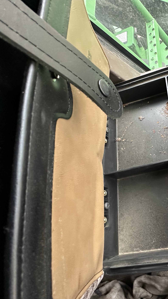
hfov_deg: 41.9
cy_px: 152
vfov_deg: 81.2
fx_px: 174
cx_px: 180
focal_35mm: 22
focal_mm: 2.22
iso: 320
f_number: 2.2
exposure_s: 1/60
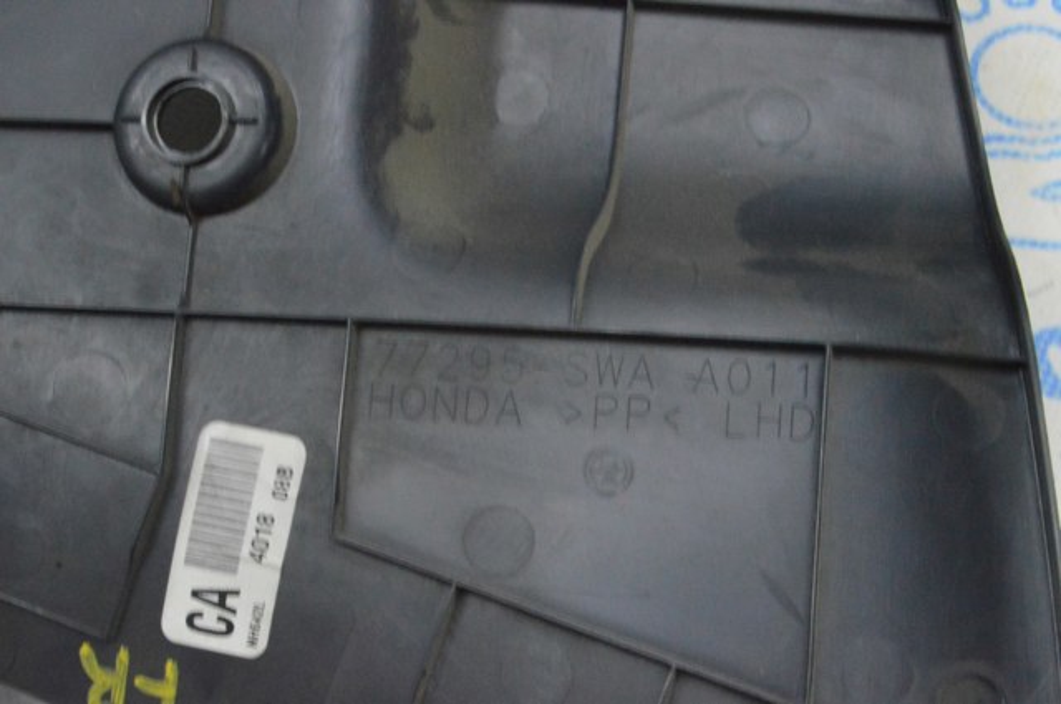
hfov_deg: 24.6
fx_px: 2428
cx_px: 530
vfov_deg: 16.5
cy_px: 352
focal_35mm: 82
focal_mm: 55
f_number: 20
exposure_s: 1/15
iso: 6400
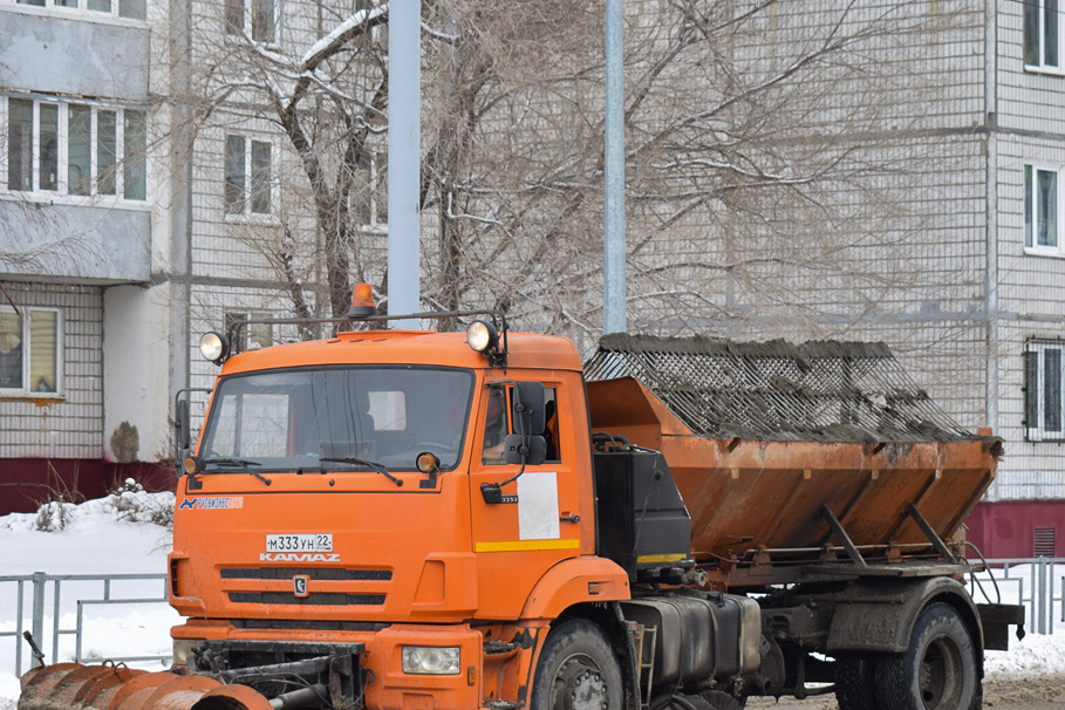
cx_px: 463
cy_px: 448
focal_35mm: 95
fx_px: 2810
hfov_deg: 21.4
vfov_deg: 14.4
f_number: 7.1
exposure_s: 1/800
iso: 400
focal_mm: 48
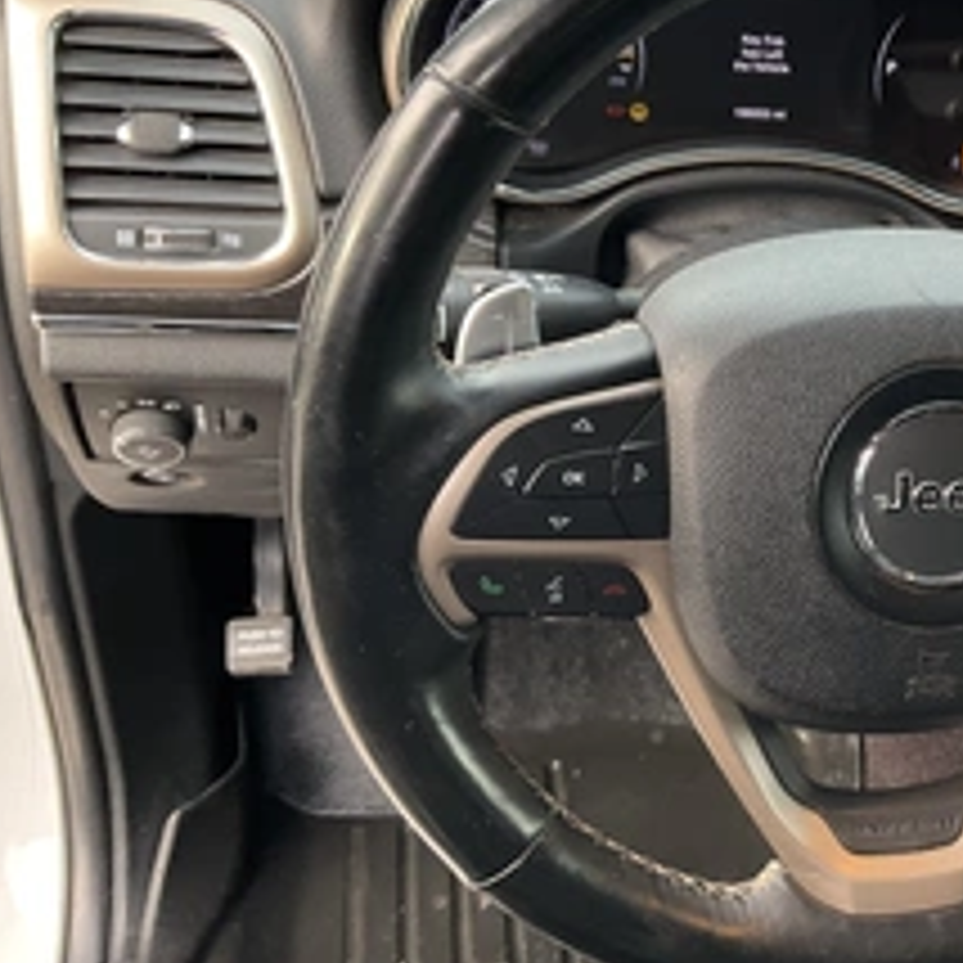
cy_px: 405
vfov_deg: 35.3
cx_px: 855
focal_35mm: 48
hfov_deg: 33.6
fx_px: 1511
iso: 64
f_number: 1.8
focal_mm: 3
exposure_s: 1/69
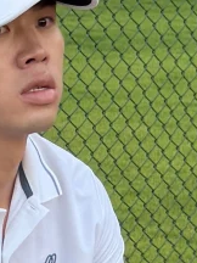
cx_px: 47
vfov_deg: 11.7
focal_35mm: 160
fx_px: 1214
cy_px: 414
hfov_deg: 9.3
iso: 64
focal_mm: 6.76
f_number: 1.78
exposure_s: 1/154
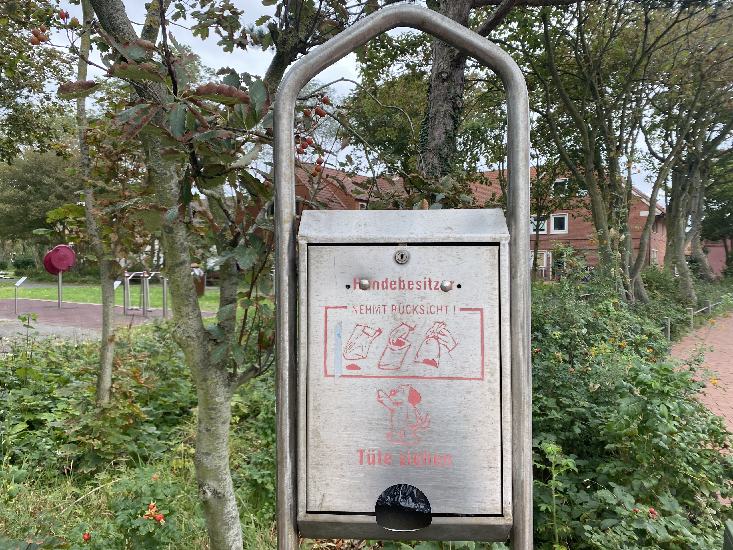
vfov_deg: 53.1
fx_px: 551
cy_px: 275
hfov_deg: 67.3
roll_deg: -0.3
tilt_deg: -1.3
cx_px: 366
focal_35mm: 26
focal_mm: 4.25
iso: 32
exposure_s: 1/263
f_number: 1.8
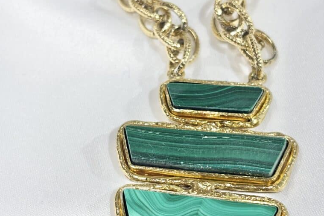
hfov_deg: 27.7
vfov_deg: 18.6
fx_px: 657
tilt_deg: -50.0
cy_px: 133
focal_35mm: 73
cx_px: 162
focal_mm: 5.96
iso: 32
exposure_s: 1/176
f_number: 1.6
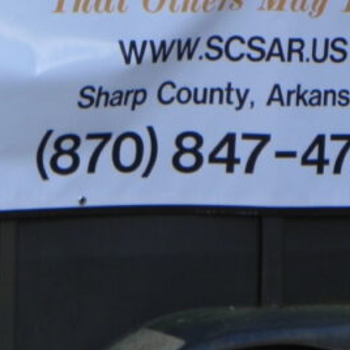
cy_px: 0
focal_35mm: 296
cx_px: 89
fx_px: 3386
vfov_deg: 5.9
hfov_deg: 5.9
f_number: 4.5
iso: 160
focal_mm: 20.8
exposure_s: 1/266
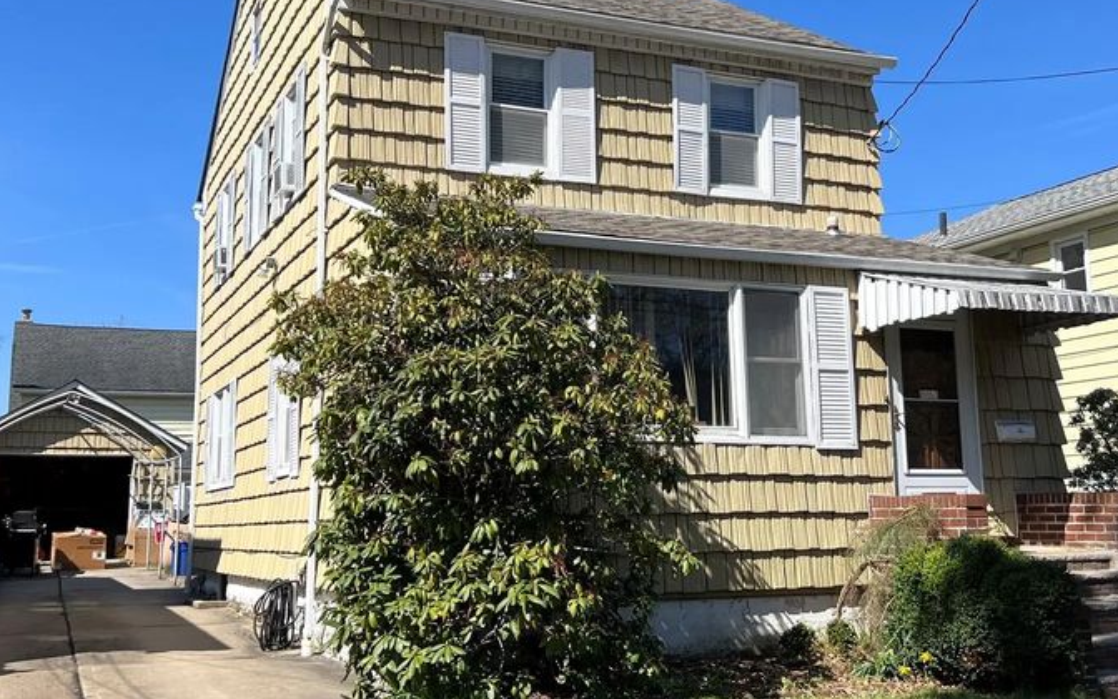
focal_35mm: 42
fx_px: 1280
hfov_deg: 47.2
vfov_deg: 30.5
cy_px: 301
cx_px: 596
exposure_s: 1/4274
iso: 50
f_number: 1.5
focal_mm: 5.7
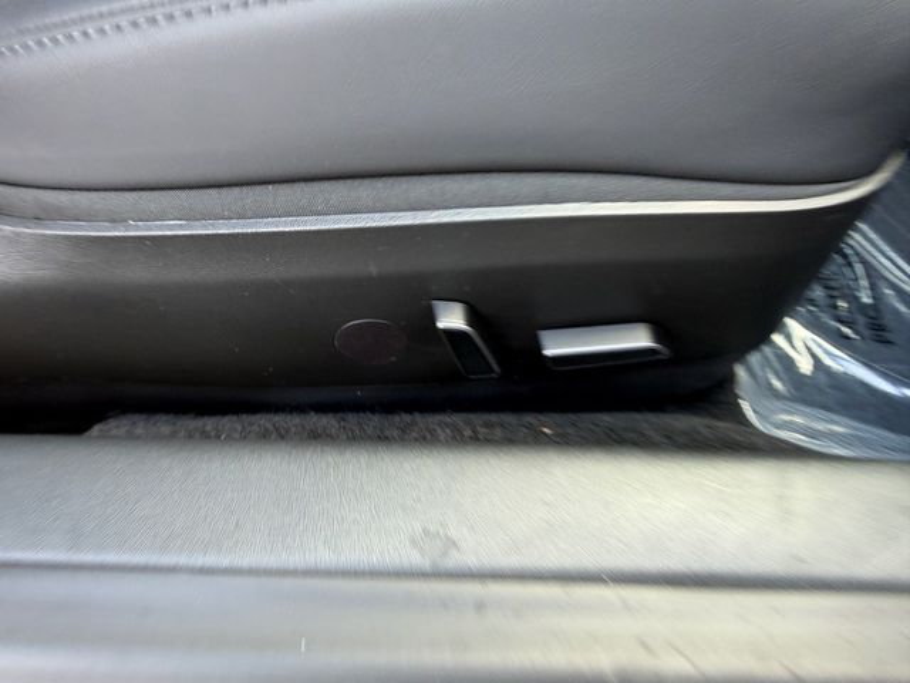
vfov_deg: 56.8
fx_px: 631
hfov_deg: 71.6
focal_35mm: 24
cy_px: 342
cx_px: 455
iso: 80
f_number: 2.2
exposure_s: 1/37
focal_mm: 2.22
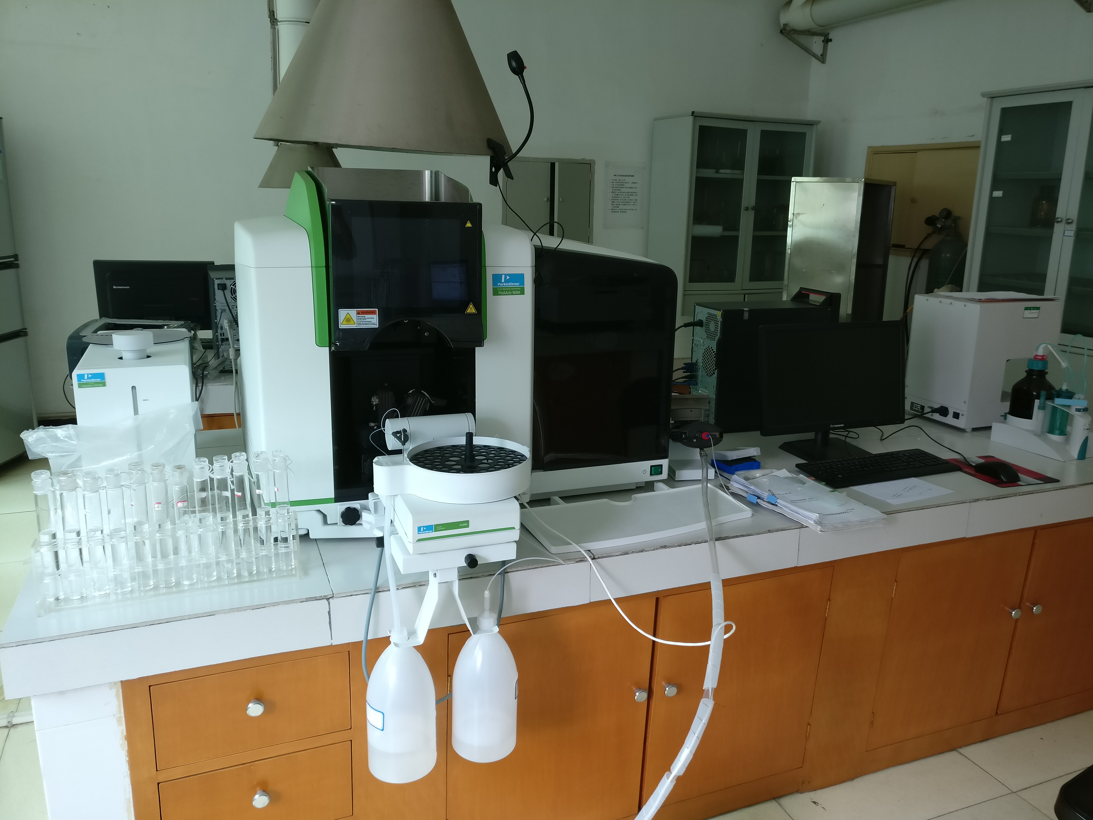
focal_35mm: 28
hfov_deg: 63.4
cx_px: 546
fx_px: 884
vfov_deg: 49.7
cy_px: 410
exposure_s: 1/33
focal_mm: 4.26
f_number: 2
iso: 200
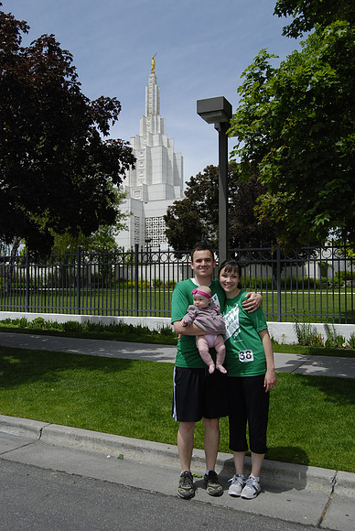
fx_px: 487
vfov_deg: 57.2
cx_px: 178
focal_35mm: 33
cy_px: 266
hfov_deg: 40.1
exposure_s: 1/800
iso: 400
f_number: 10
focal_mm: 22
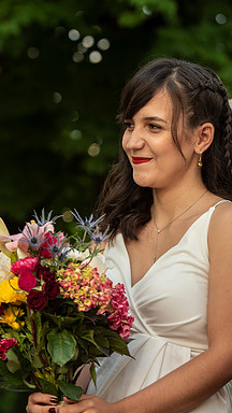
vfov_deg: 11.2
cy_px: 207
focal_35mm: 193
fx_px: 2111
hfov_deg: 6.3
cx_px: 211
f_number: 4
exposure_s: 1/200
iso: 100
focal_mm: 122
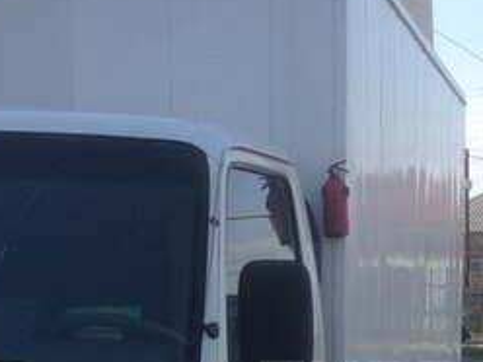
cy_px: 390
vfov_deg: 16.3
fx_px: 1228
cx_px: 460
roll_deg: -2.2
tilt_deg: -4.8
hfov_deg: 21.6
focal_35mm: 88
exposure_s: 1/1178
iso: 50
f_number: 2.4
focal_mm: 4.12
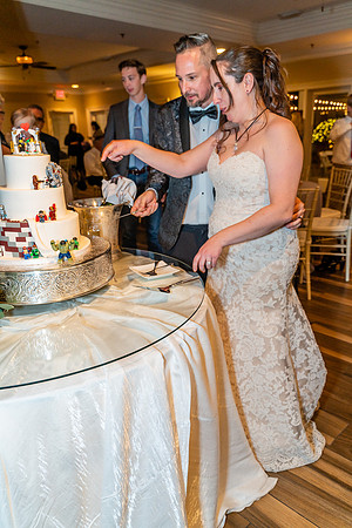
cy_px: 264
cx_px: 176
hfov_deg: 46.4
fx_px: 411
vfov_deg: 65.5
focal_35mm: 28
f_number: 4.5
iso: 800
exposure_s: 1/60
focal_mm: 28
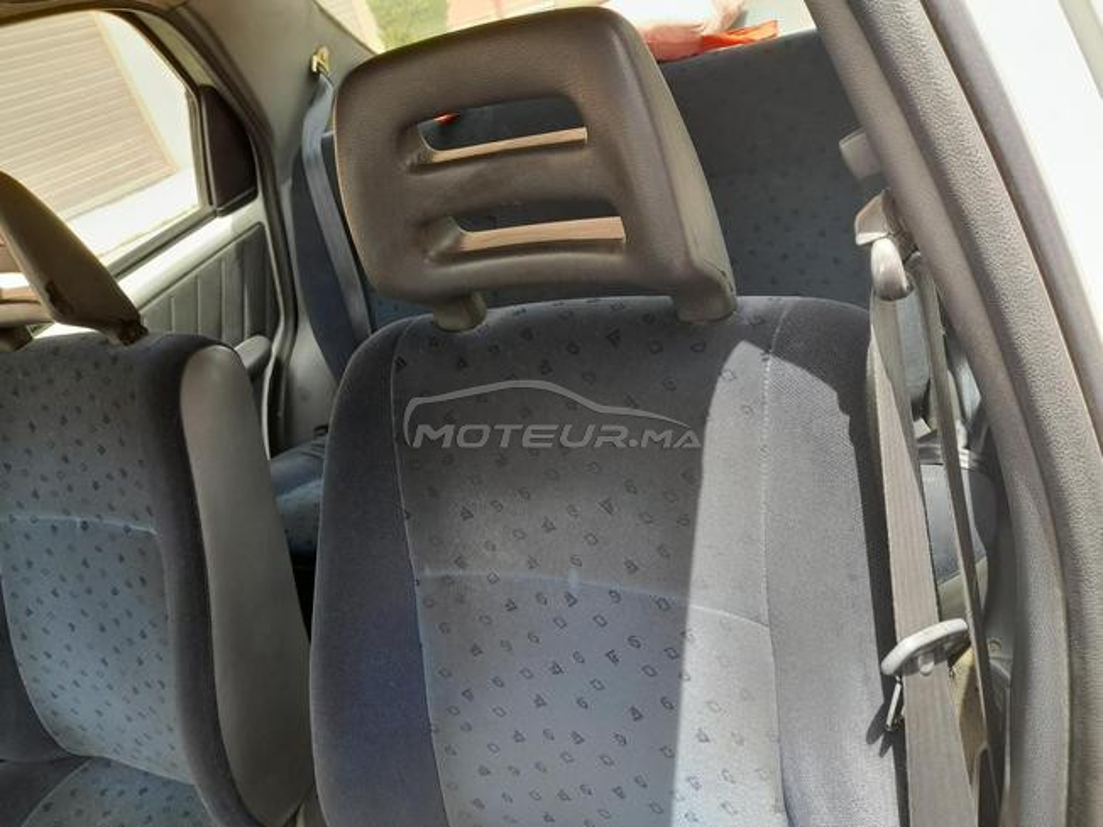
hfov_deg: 69.4
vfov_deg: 54.9
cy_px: 414
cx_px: 552
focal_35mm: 25
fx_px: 797
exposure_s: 1/50
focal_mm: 4.6
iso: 25
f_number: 2
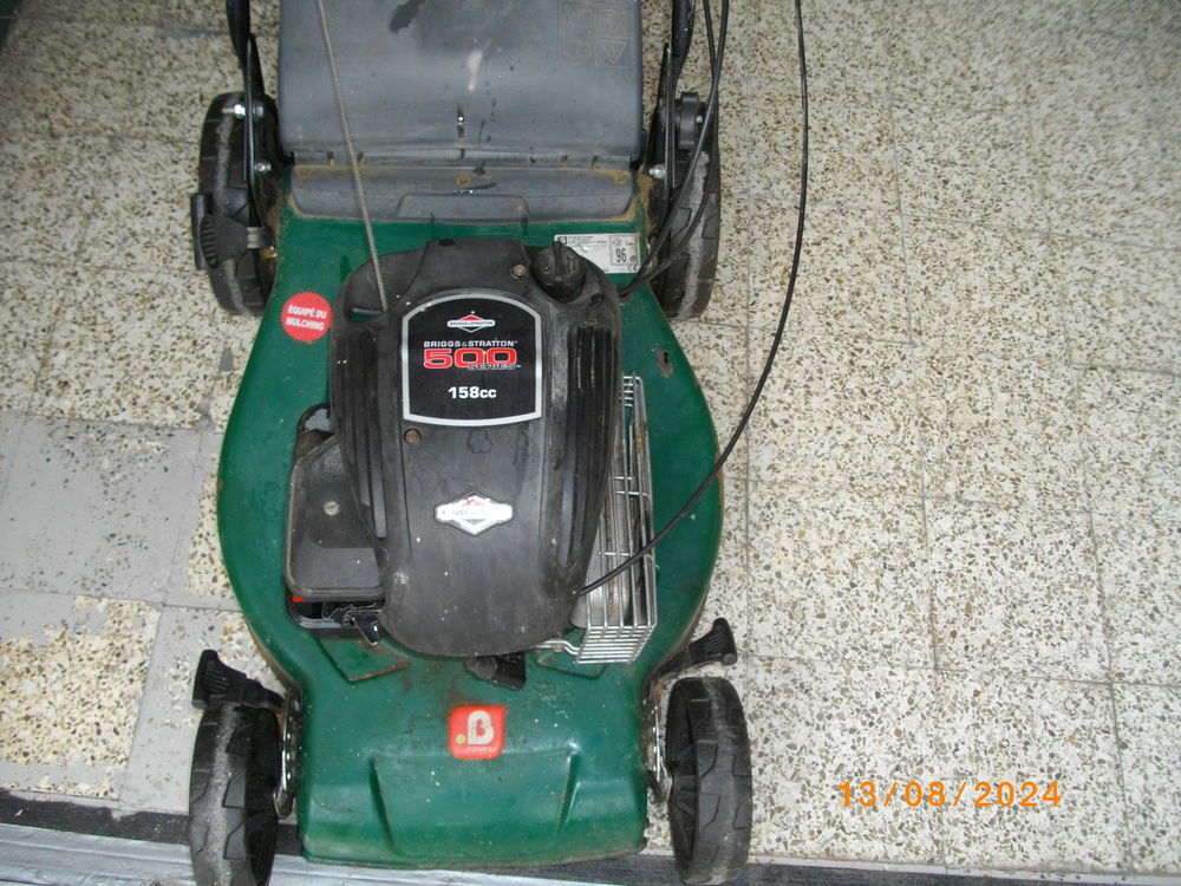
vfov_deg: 44.2
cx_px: 590
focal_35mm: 32
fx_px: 1092
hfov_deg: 56.8
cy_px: 443
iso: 100
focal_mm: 5.7
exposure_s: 1/200
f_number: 2.9
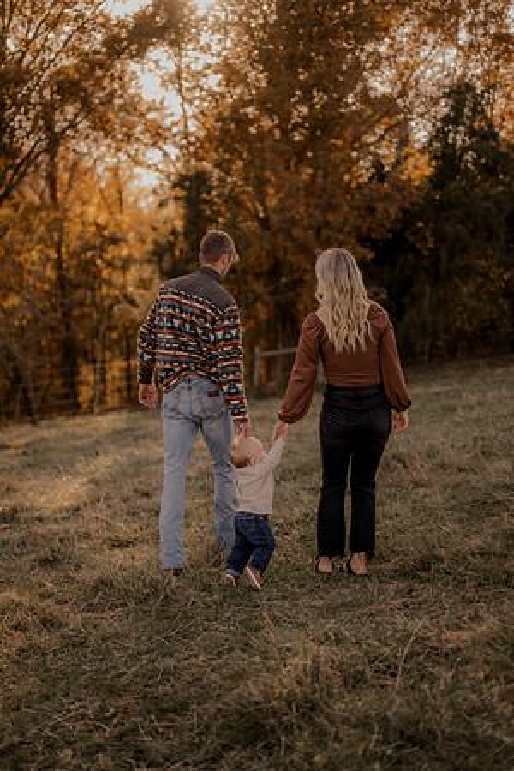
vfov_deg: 39.6
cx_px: 257
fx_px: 1071
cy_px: 386
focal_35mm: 50
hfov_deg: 27.0
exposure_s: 1/1250
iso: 250
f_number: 1.8
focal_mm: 50
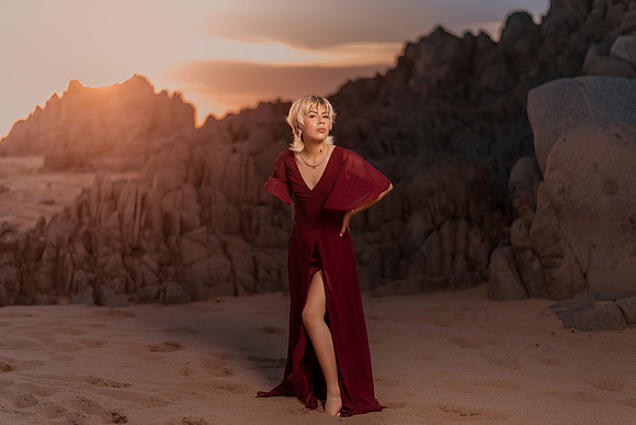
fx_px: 1025
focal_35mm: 58
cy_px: 212
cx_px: 318
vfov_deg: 23.4
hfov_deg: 34.5
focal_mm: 58
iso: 50
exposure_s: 1/1000
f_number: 1.4
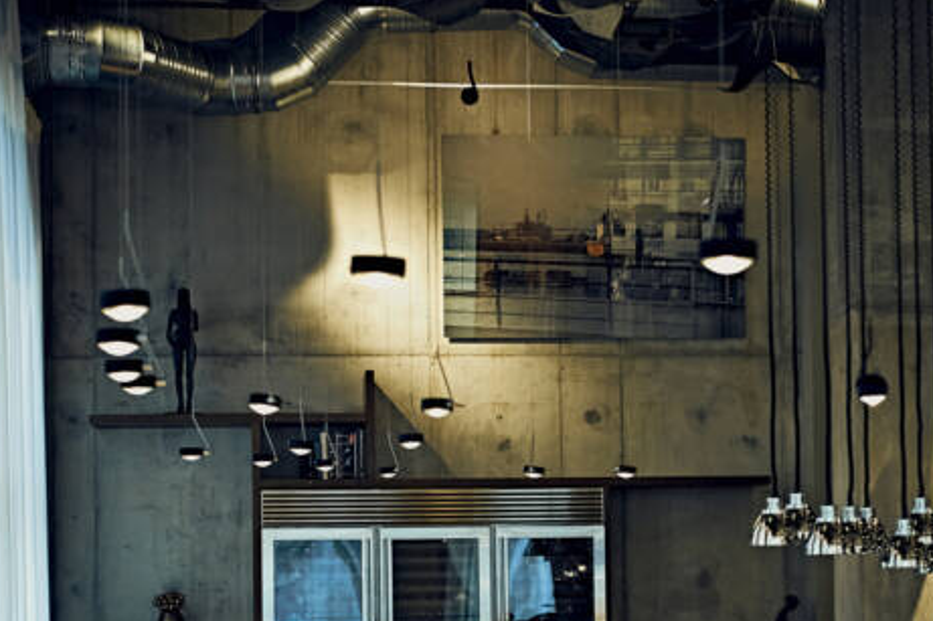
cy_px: 673
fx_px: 1969
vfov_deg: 17.4
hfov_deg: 26.6
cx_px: 514
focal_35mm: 76
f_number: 2
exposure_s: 1/250
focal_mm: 35
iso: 4000
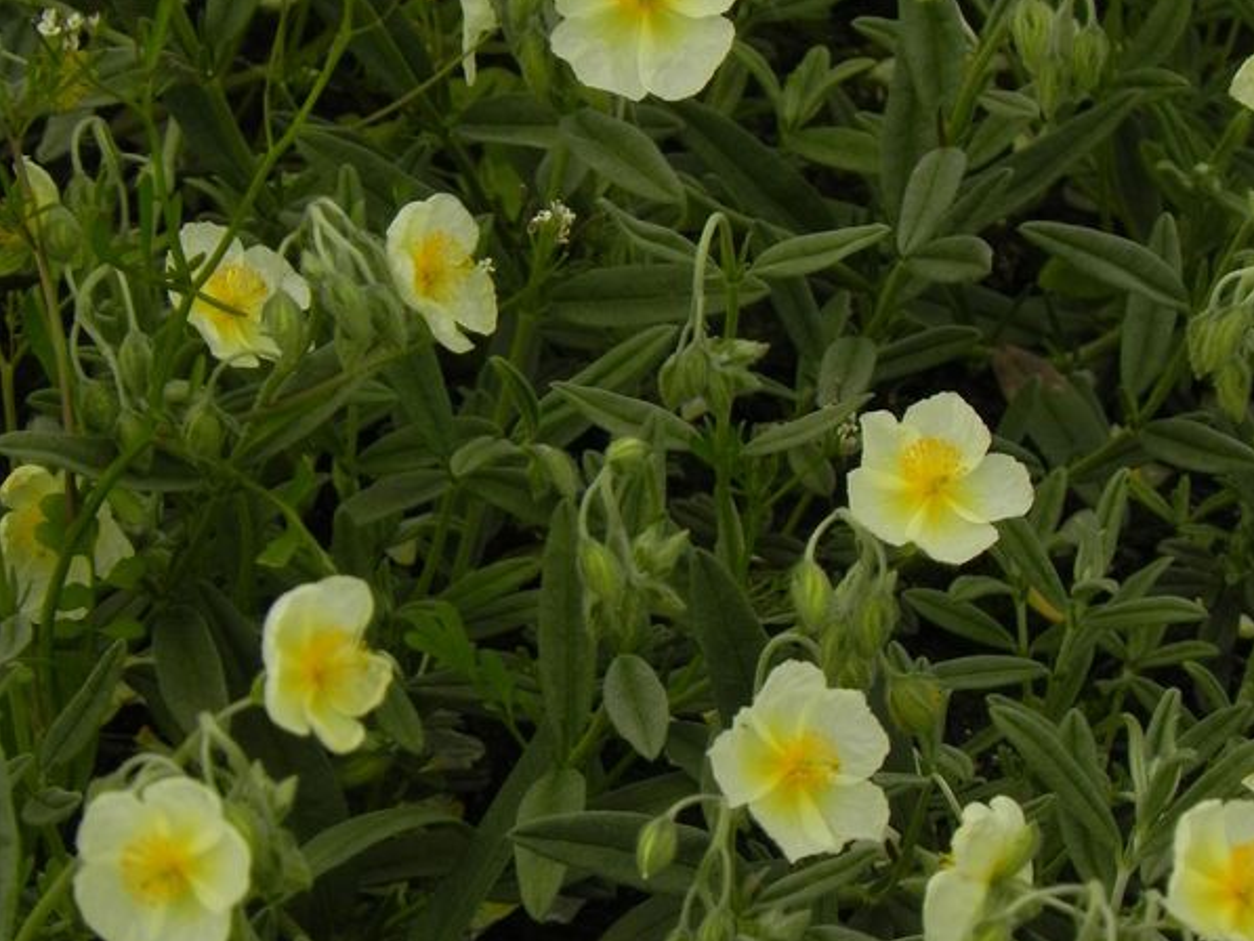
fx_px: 11993
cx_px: 628
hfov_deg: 6.0
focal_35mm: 331
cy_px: 557
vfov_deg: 4.5
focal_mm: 44
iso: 160
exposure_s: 1/1000
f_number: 5
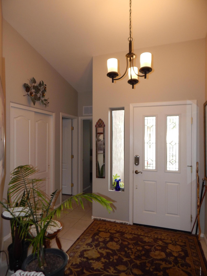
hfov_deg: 58.9
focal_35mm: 23
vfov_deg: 73.9
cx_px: 104
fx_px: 183
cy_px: 138
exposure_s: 1/30
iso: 180
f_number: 3
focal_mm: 4
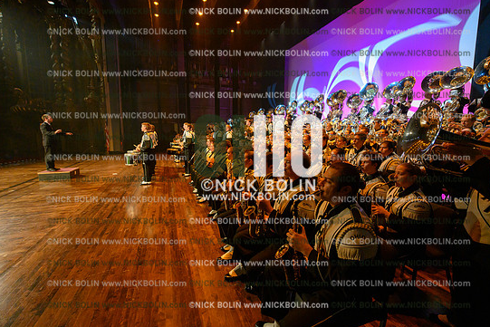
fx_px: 204
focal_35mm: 15
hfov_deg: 100.3
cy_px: 158
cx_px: 258
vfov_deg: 77.3
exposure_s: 1/160
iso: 8000
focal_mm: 14
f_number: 5
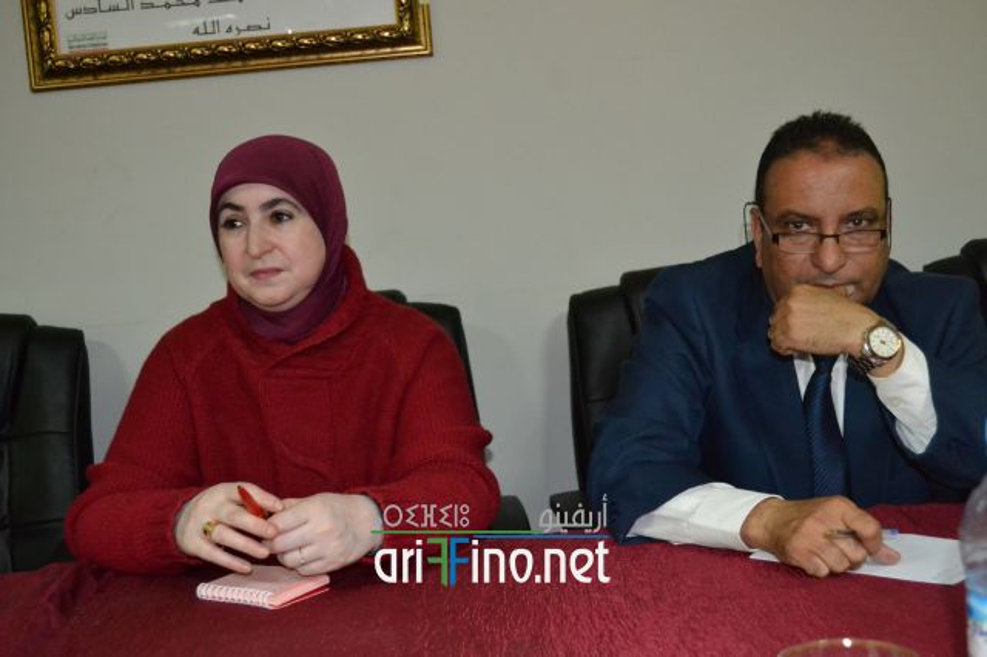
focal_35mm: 45
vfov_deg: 29.8
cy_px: 328
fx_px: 1233
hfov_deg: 43.6
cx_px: 494
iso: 3200
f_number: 4.5
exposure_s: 1/60
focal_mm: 30
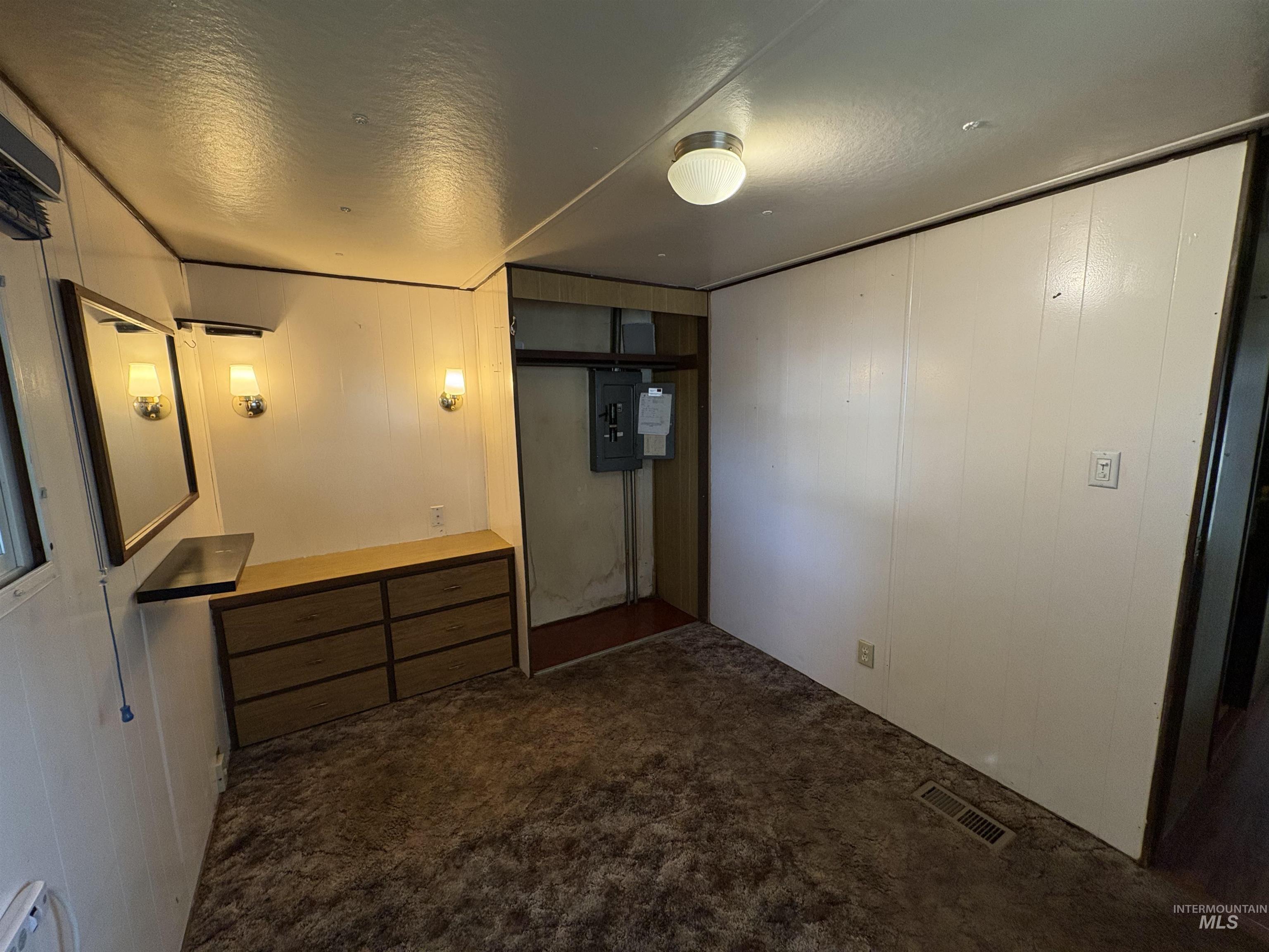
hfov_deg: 102.1
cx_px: 634
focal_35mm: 14
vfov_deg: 85.7
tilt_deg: -9.2
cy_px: 476
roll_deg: +1.0
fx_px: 513
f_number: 2.2
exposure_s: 1/120
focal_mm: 2.22
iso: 320
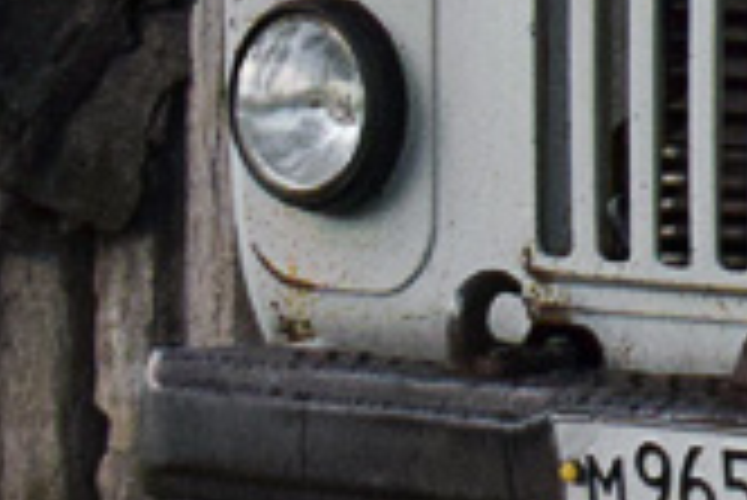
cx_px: 2120
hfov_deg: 4.6
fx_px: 9013
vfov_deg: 3.2
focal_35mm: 434
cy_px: -360
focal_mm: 40
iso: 800
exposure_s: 1/400
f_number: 5.6
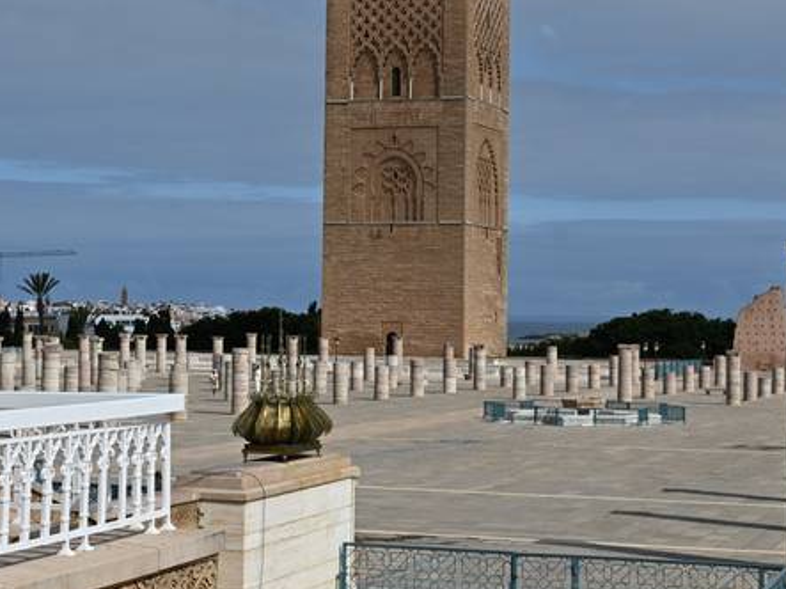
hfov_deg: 26.0
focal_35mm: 75
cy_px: 266
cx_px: 454
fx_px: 1703
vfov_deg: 19.6
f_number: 9
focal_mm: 32
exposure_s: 1/640
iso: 100
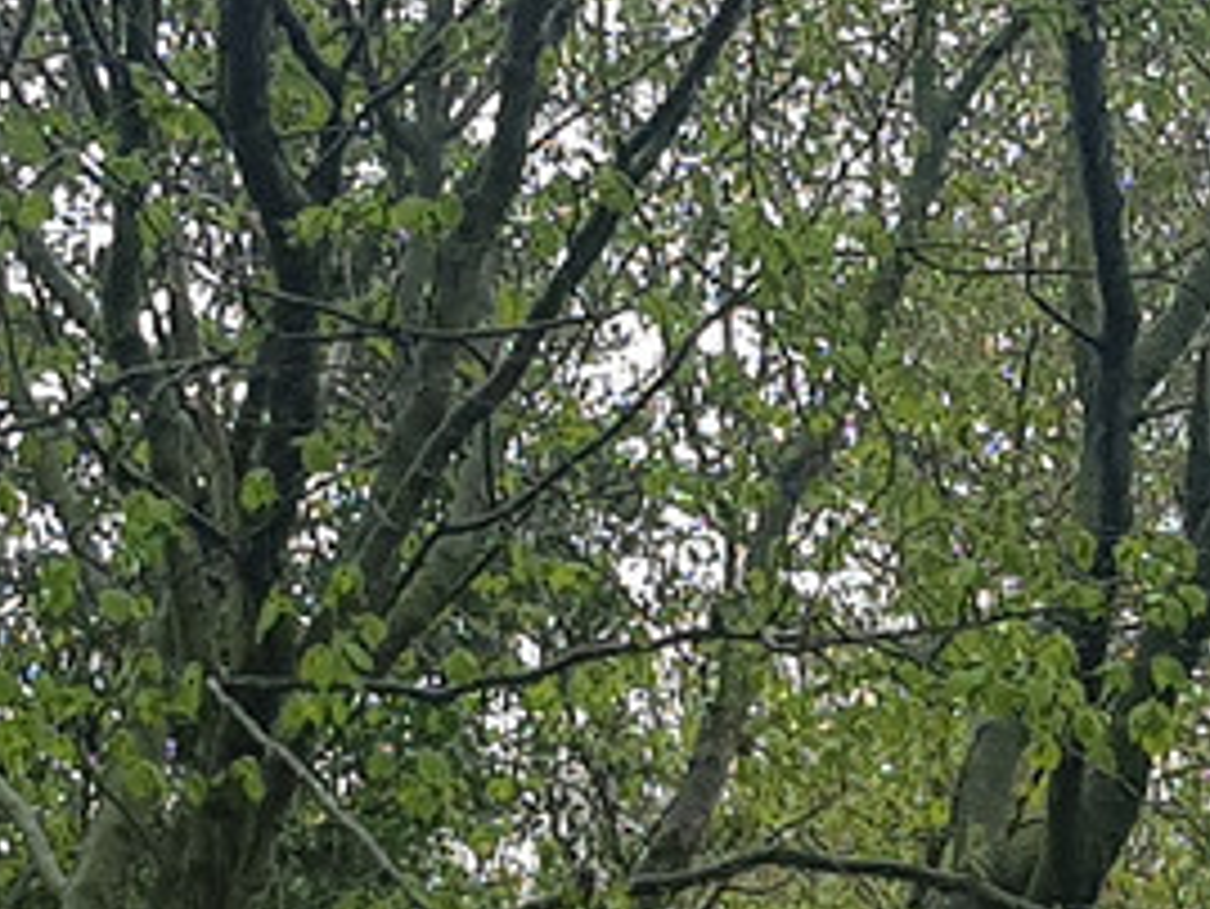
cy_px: 1472
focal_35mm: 103
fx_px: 3602
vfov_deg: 13.3
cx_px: 1698
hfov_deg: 17.5
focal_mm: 4.2
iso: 40
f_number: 1.7
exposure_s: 1/276
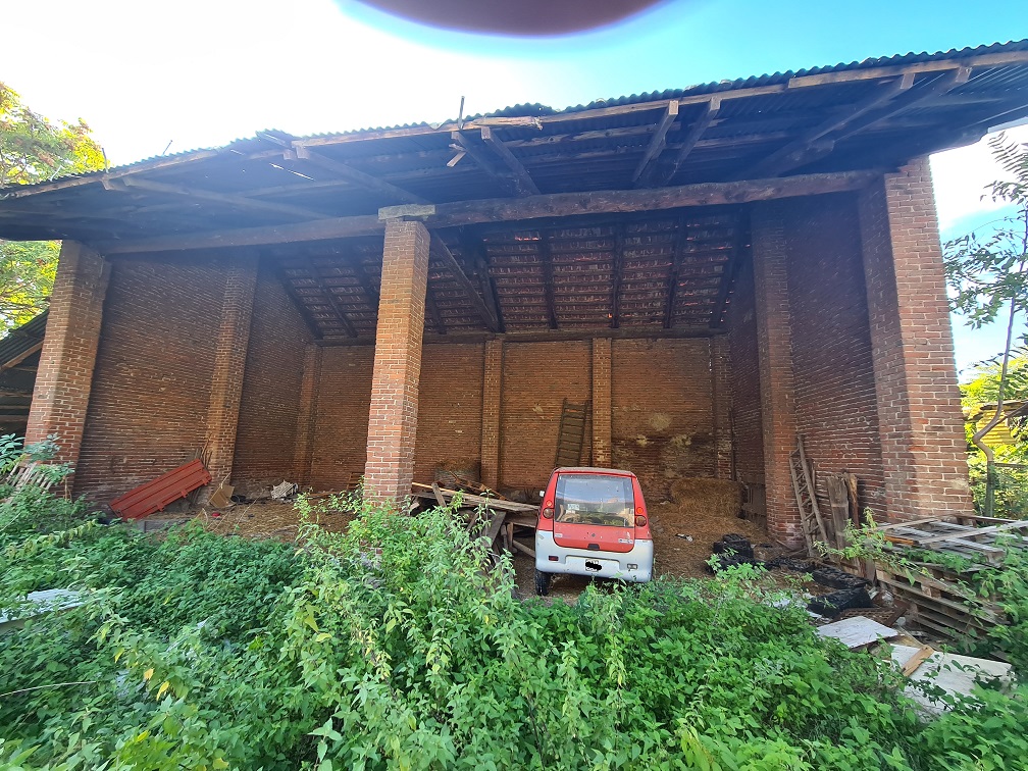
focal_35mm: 13
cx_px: 514
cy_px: 386
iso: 80
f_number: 2.2
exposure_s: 1/100
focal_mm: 2.2
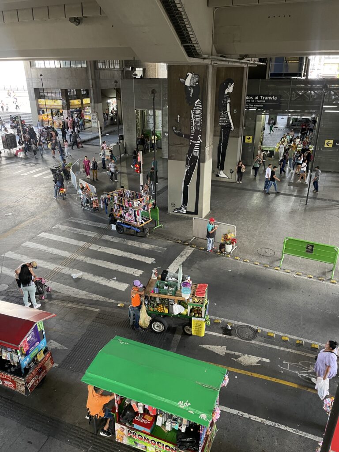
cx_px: 170
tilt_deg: -23.3
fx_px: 339
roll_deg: +0.9
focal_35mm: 26
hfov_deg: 53.1
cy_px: 226
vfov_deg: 67.3
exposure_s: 1/88
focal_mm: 4.2
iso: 125
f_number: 1.6
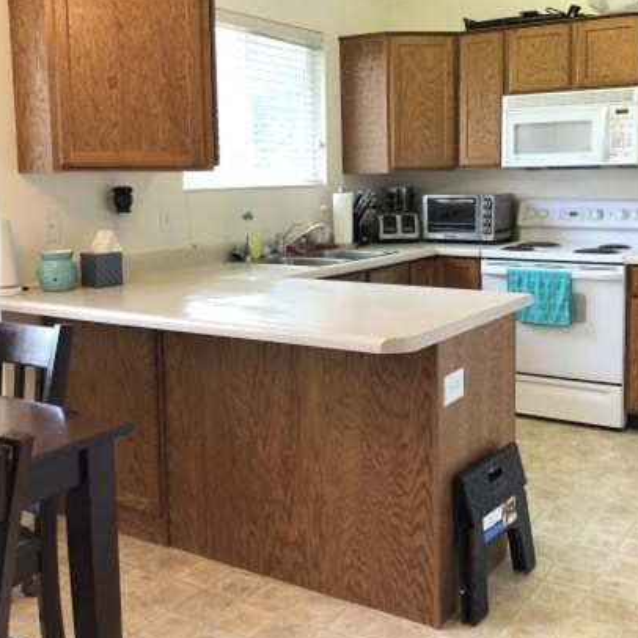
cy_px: 270
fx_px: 813
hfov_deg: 42.8
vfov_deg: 42.7
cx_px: 346
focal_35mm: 39
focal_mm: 4
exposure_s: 1/20
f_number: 1.8
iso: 40
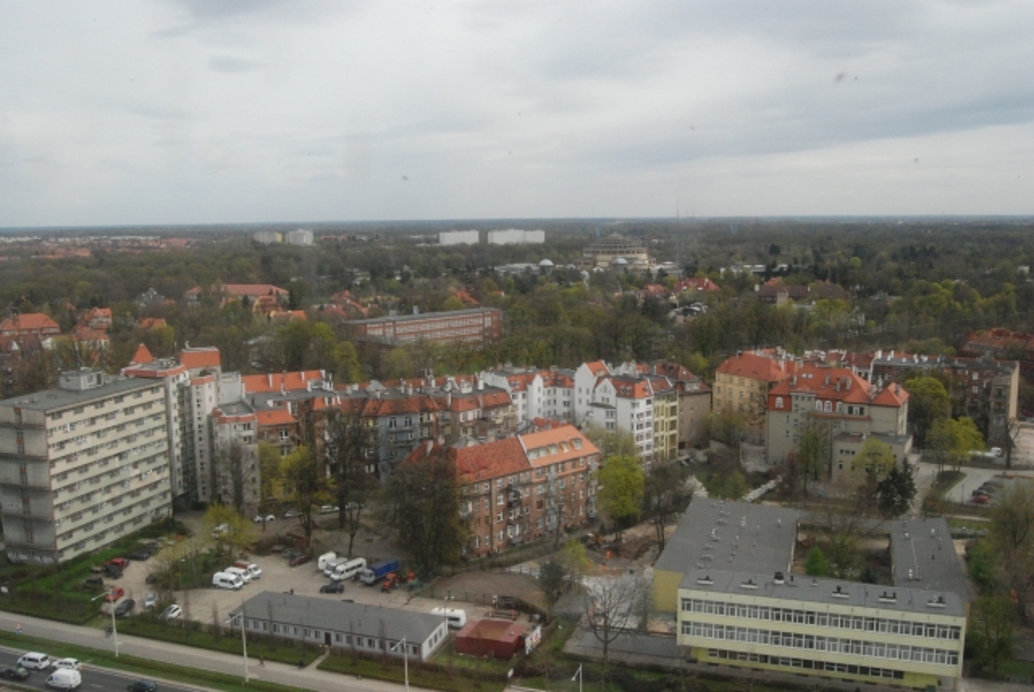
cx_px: 517
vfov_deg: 40.0
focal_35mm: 33
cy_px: 346
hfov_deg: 57.2
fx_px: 949
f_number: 13
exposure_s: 1/500
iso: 1250
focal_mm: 22
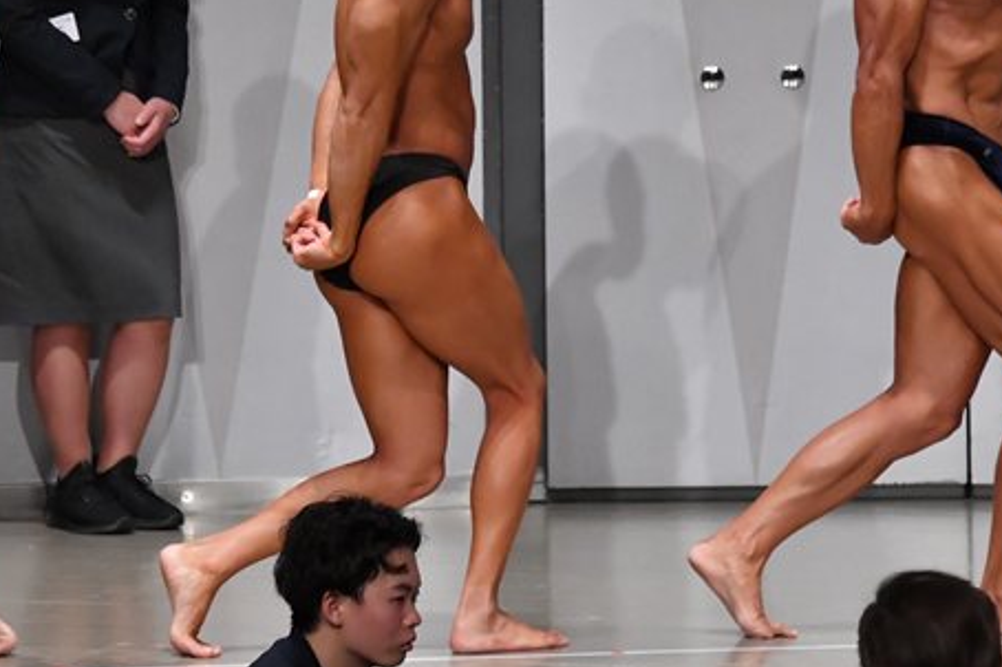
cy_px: 168
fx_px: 10680
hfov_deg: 5.4
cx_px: 195
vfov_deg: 3.6
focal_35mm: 384
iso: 6400
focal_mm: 150
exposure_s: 1/400
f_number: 5.6
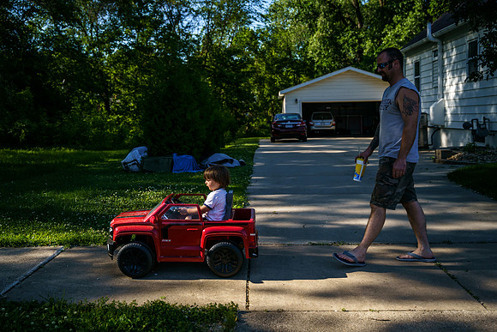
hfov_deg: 50.4
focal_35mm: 38
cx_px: 246
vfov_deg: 34.9
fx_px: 528
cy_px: 159
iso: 200
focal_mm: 35.7
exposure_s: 1/2000
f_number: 2.8
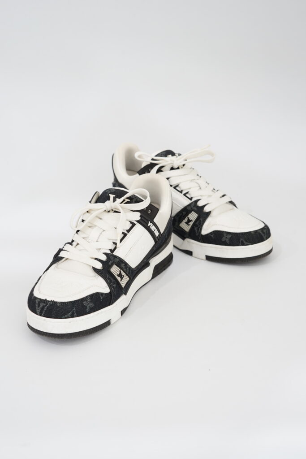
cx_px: 153
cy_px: 230
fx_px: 637
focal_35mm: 50
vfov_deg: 39.6
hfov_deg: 27.0
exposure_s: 1/3
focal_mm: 50
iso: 400
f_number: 6.3
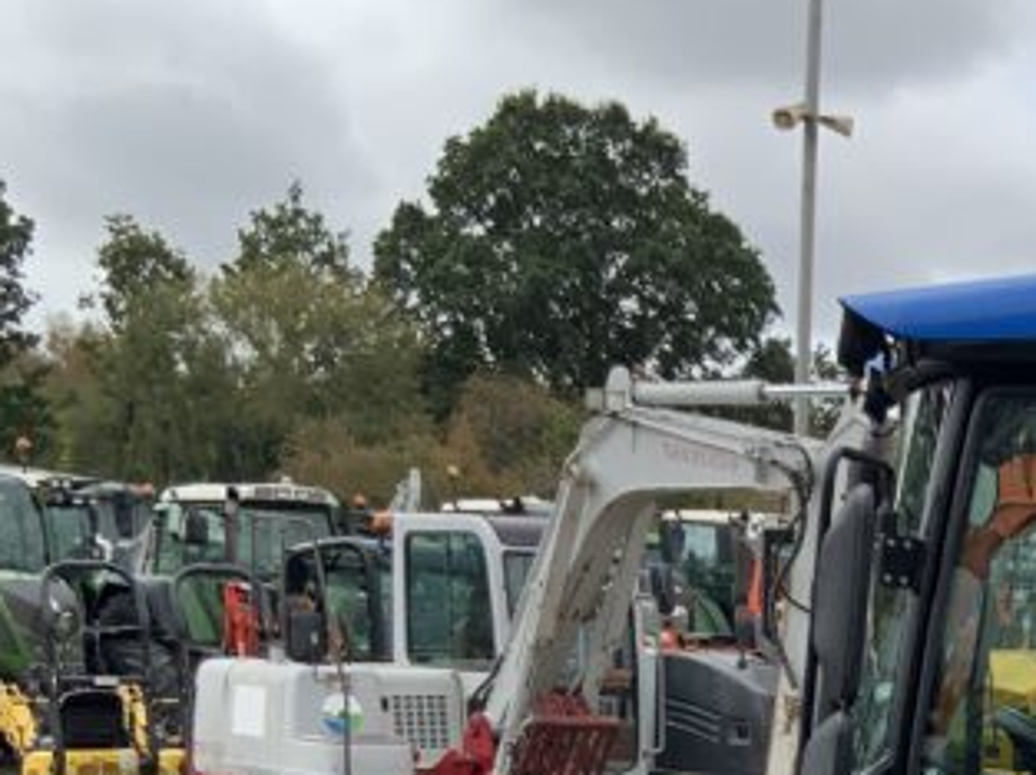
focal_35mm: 95
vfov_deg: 14.7
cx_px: 1211
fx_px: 2840
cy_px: 1090
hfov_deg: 19.6
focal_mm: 3
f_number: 1.8
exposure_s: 1/1168
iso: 16
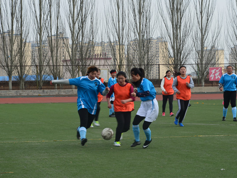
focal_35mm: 124
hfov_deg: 16.0
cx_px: 130
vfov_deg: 12.0
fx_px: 846
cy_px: 89
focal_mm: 75
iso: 200
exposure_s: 1/100
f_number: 11
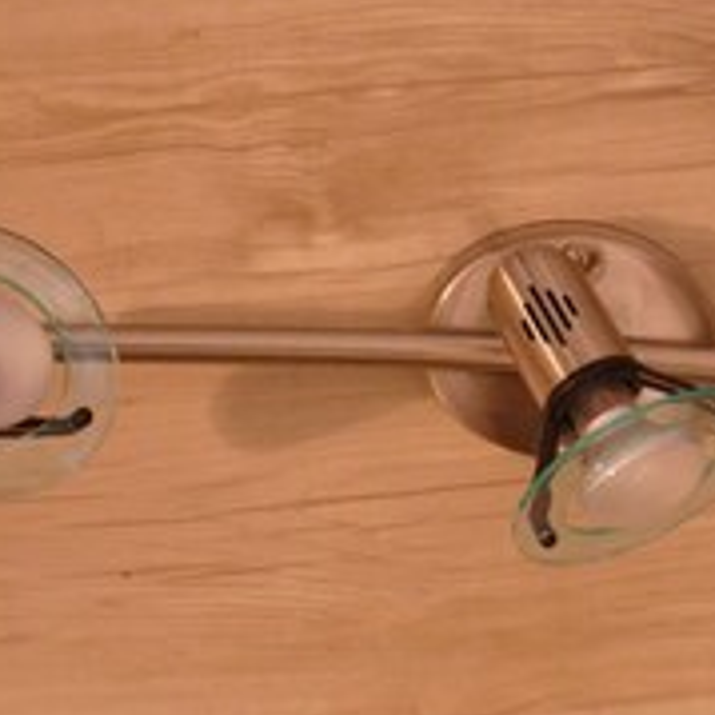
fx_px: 1706
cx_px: 583
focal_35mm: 73
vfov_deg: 23.6
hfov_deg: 23.3
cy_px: 292
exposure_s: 1/13
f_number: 2.8
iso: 200
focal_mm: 6.1
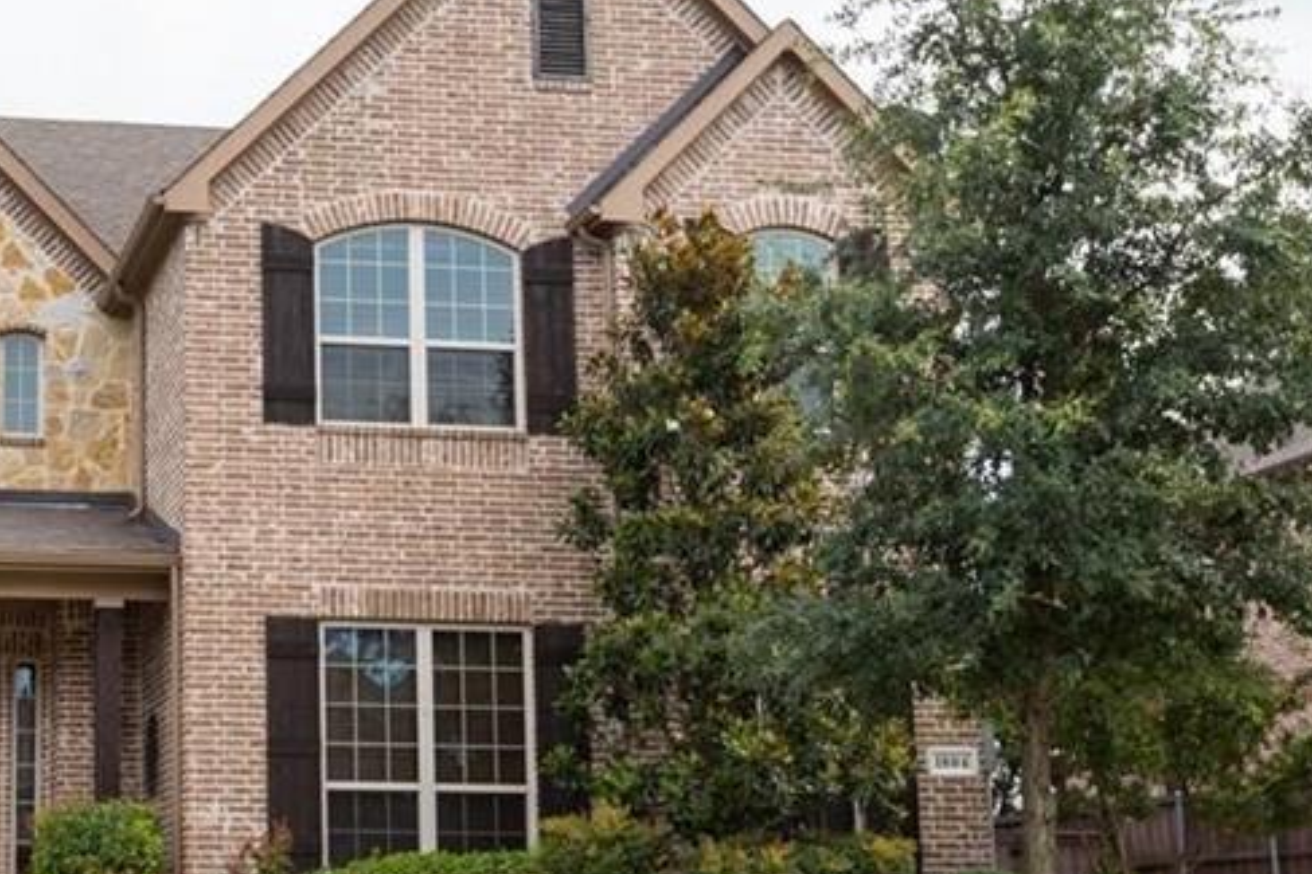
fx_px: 2295
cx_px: 99
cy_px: 542
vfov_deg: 21.5
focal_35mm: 63
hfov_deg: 30.3
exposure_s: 1/160
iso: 100
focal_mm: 30
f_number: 7.1
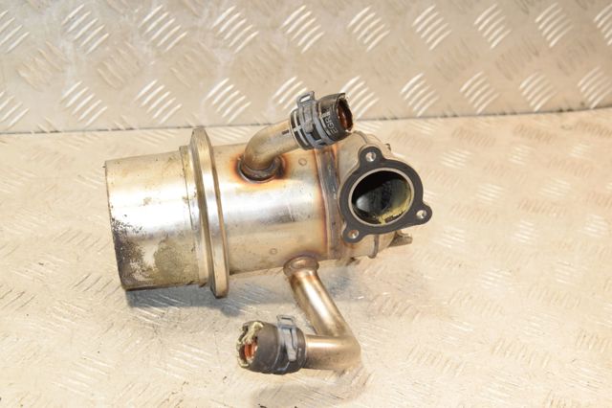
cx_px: 306
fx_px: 1274
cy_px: 204
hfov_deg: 27.0
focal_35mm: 75
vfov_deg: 18.2
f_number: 7.1
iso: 1600
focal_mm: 50
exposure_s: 1/200
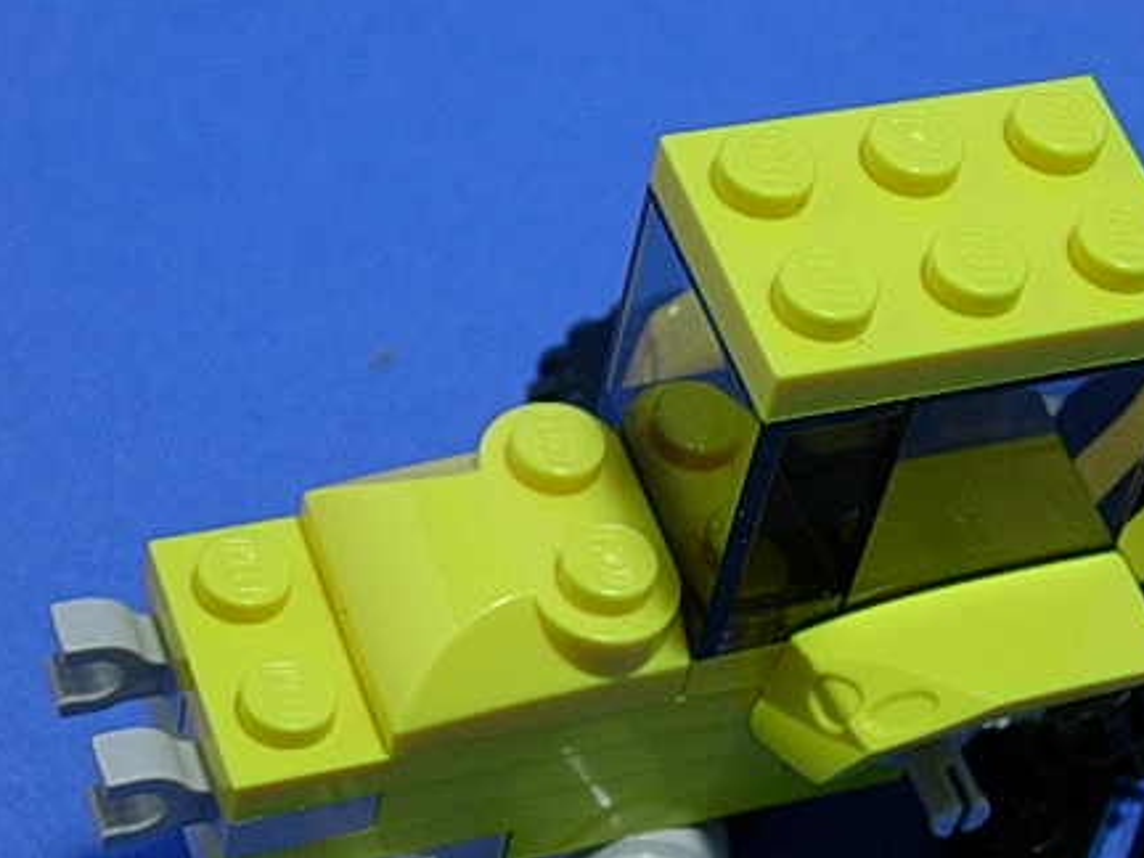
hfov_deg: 17.6
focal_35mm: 111
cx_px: 834
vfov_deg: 13.3
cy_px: 585
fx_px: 3668
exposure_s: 1/11.9
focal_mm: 11.3
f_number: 3.8
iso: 70
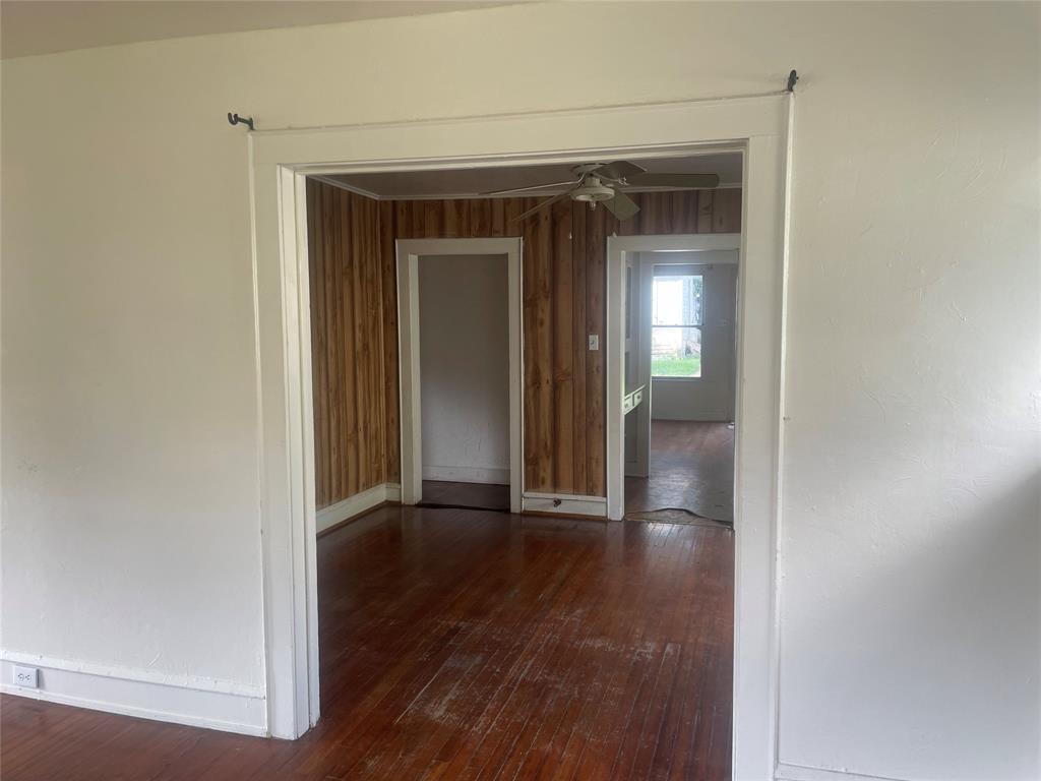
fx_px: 782
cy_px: 390
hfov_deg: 67.3
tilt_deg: -5.7
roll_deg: +0.0
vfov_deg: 53.1
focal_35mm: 26
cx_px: 520
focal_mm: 4.2
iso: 64
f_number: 1.6
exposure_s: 1/121
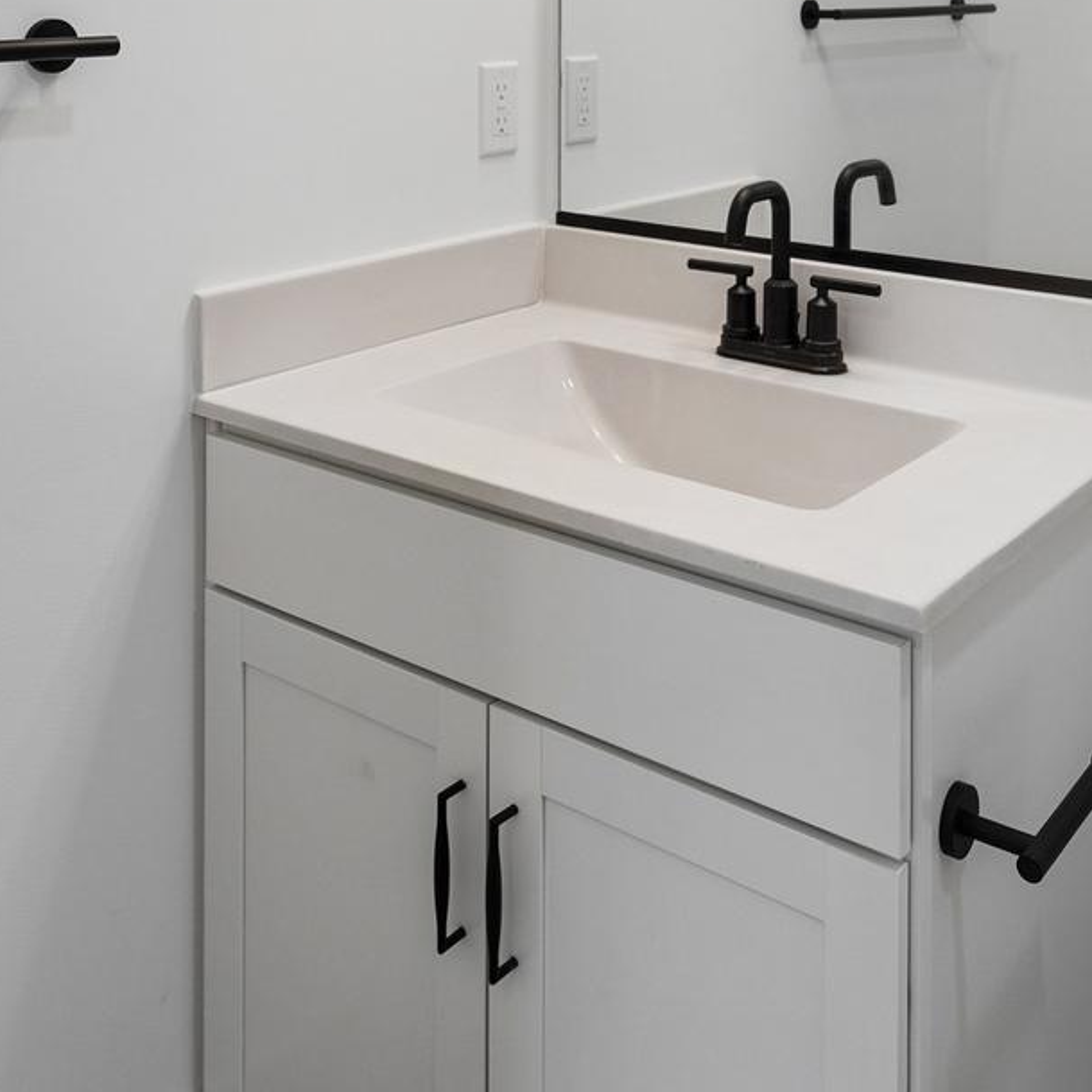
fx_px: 1428
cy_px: -6
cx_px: 561
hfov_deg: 41.9
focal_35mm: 40
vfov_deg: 37.3
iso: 500
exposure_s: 1/100
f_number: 6.3
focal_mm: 14
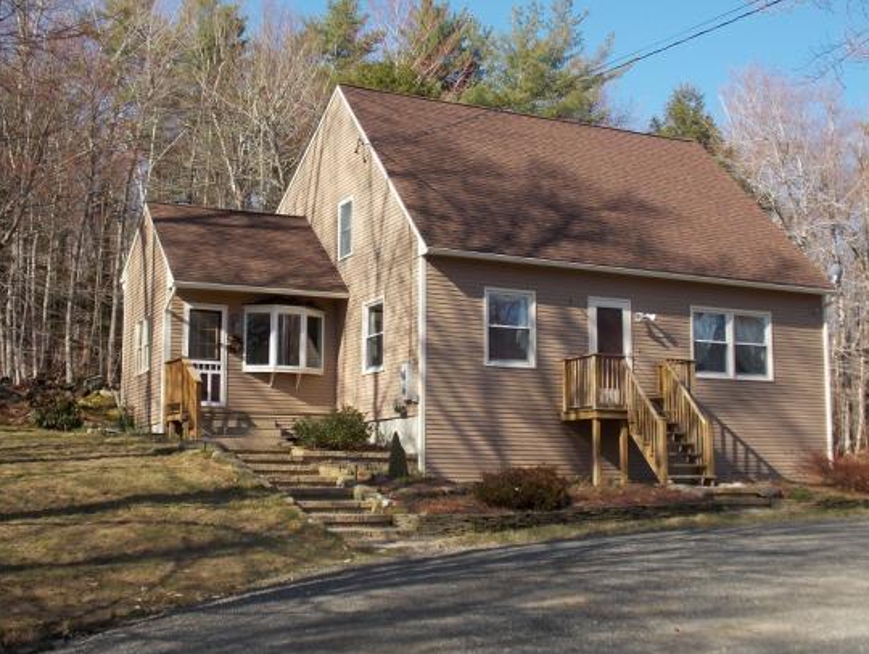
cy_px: 324
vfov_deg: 32.9
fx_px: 1106
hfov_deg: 42.9
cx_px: 412
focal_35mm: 44
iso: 80
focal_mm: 7.3
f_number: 3.6
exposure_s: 1/400
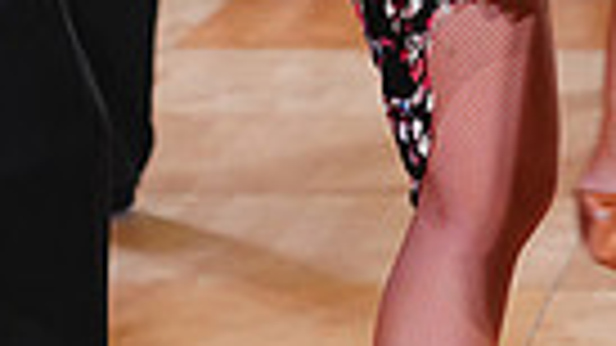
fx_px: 5079
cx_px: 348
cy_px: -193
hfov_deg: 6.9
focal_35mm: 311
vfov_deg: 3.9
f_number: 4
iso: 1600
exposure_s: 1/400
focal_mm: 70
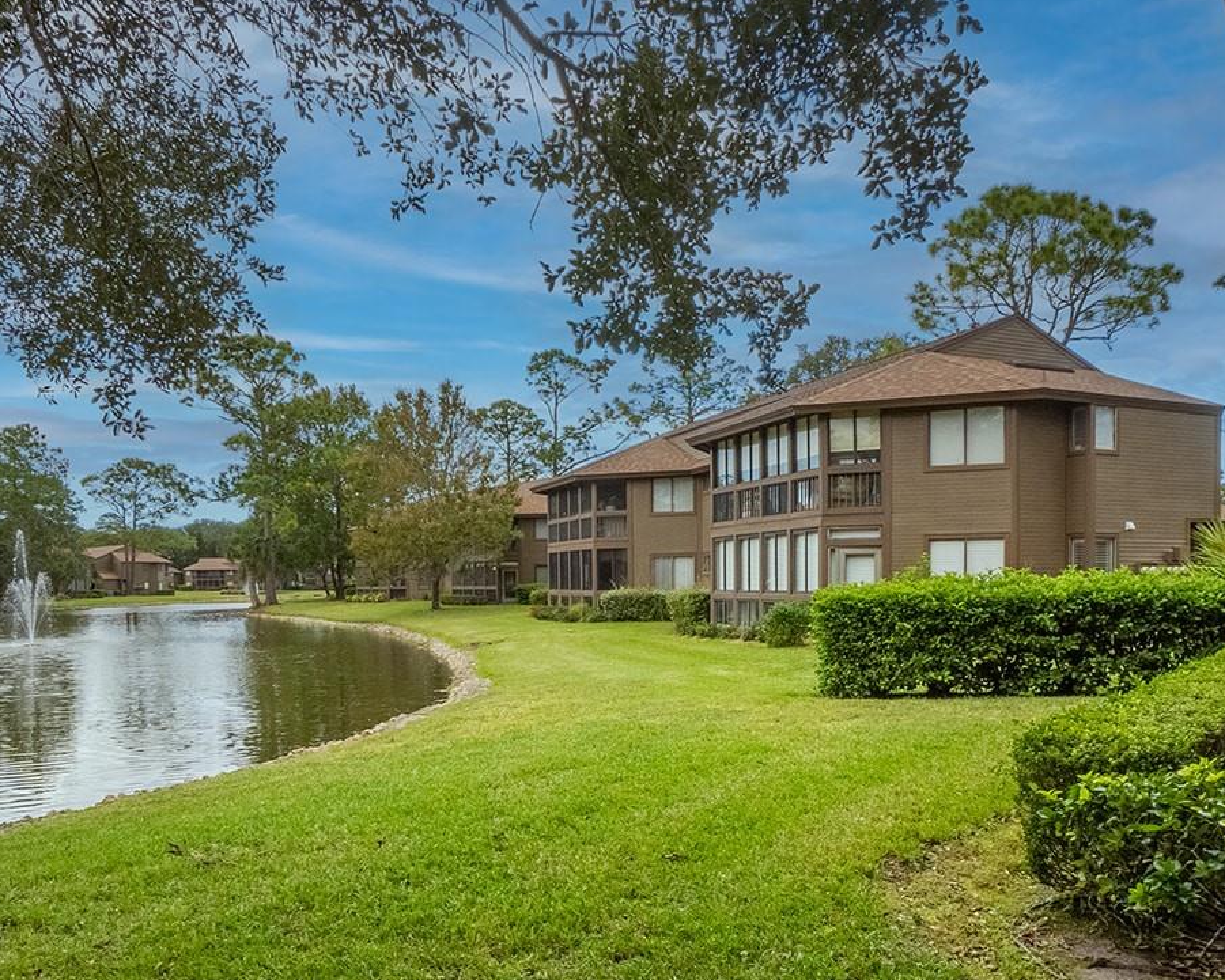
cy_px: 629
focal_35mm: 25
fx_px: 906
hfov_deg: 68.1
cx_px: 608
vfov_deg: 55.9
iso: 1600
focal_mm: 10
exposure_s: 1/3200
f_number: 14
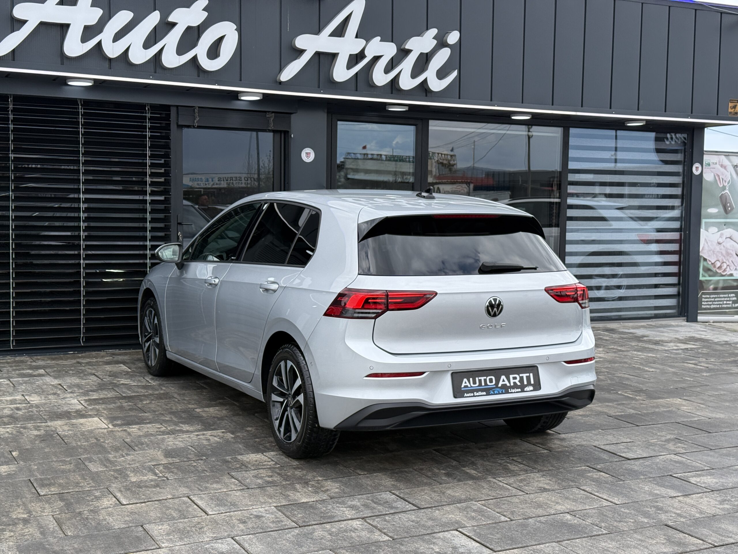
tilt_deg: -3.0
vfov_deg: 30.3
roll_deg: -1.3
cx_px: 369
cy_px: 277
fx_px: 1023
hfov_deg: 39.7
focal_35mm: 48
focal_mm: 6.76
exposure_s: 1/1456
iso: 100
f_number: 1.78
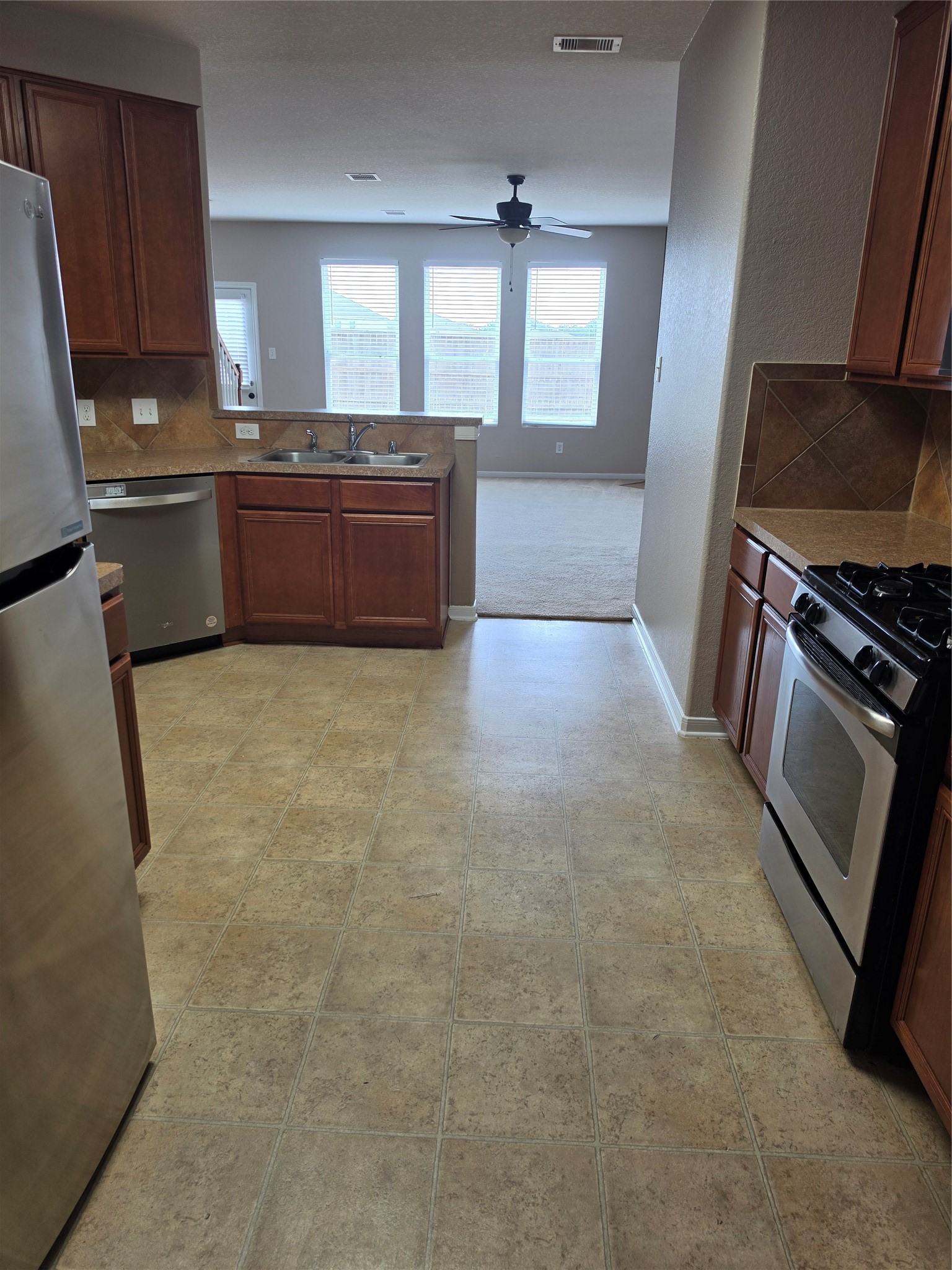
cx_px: 476
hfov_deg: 58.9
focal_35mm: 23
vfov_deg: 73.9
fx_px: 843
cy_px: 635
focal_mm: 6.5
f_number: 1.4
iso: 32
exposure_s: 1/120
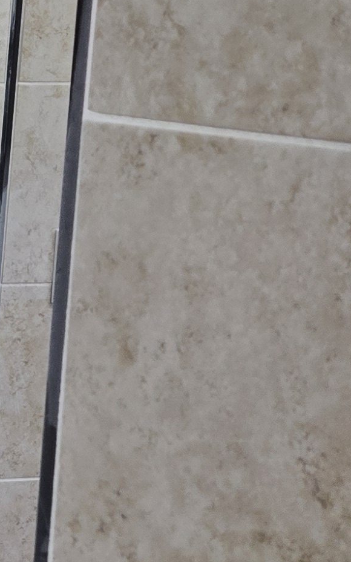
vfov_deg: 19.7
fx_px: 1608
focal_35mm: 105
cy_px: 147
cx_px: -817
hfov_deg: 9.1
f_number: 1.8
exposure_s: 1/120
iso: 64
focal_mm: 5.4
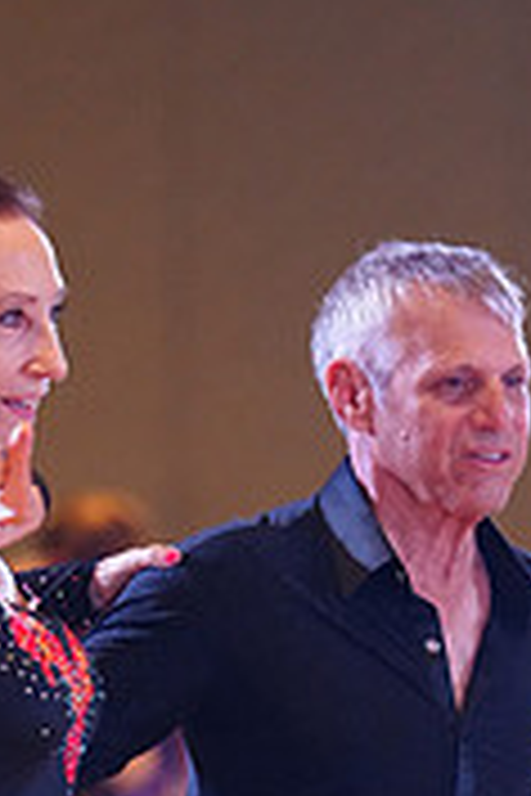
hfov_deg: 2.7
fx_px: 11106
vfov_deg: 4.1
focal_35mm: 502
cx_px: 137
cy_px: 1142
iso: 5000
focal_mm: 153
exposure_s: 1/400
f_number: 2.8
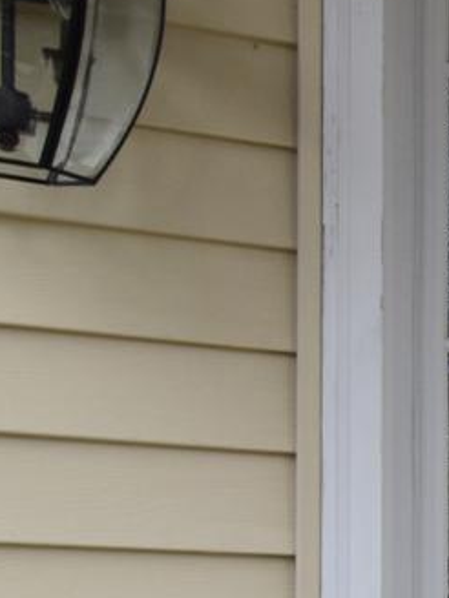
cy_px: 721
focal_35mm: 99
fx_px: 1712
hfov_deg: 9.5
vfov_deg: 18.7
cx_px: 1539
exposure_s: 1/125
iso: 400
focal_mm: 11
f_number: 5.6
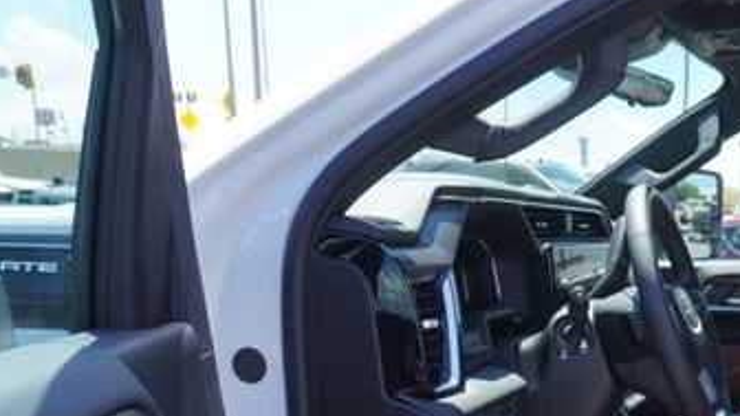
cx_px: 698
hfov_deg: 39.1
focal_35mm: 48
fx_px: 942
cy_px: 412
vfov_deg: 23.9
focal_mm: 16
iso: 100
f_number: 5.6
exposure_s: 1/125
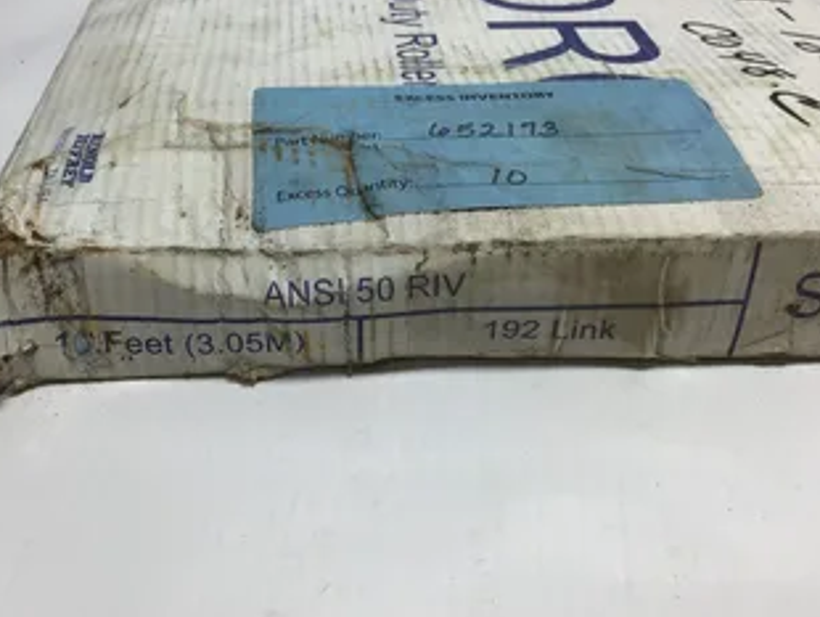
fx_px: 948
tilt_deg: -36.1
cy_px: 283
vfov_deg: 36.0
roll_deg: +0.4
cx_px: 352
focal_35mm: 40
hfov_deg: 46.6
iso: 25
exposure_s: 1/173
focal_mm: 3.3
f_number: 2.4
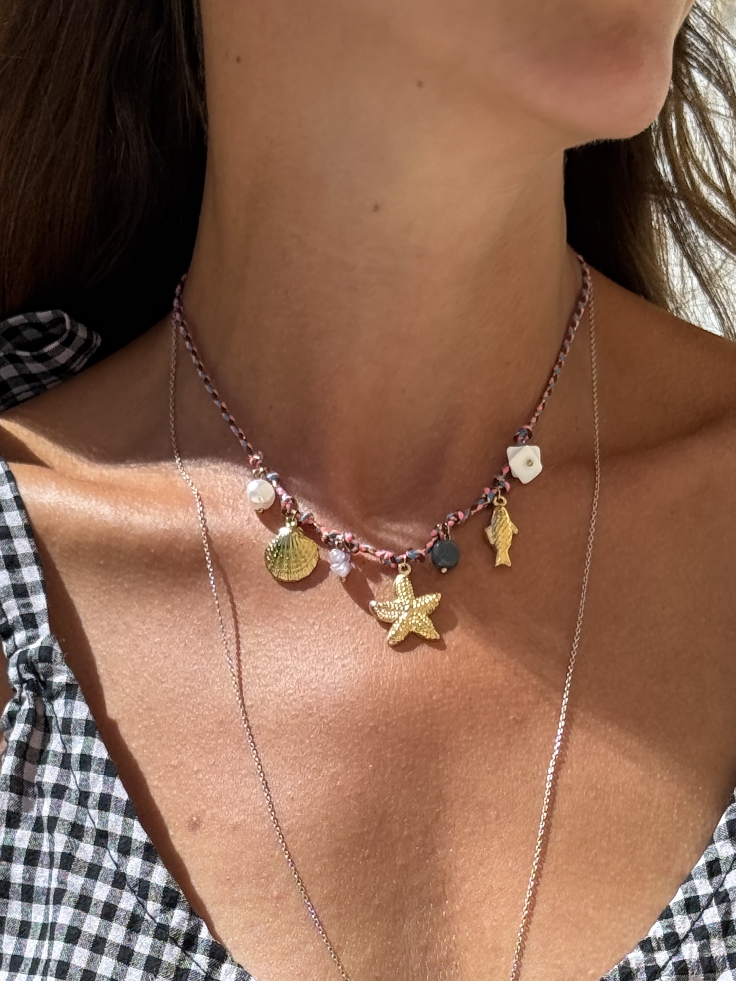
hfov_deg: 30.3
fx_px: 1361
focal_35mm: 48
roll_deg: -1.4
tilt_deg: -8.8
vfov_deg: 39.7
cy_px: 490
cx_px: 368
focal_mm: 6.76
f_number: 1.78
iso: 100
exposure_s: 1/5587
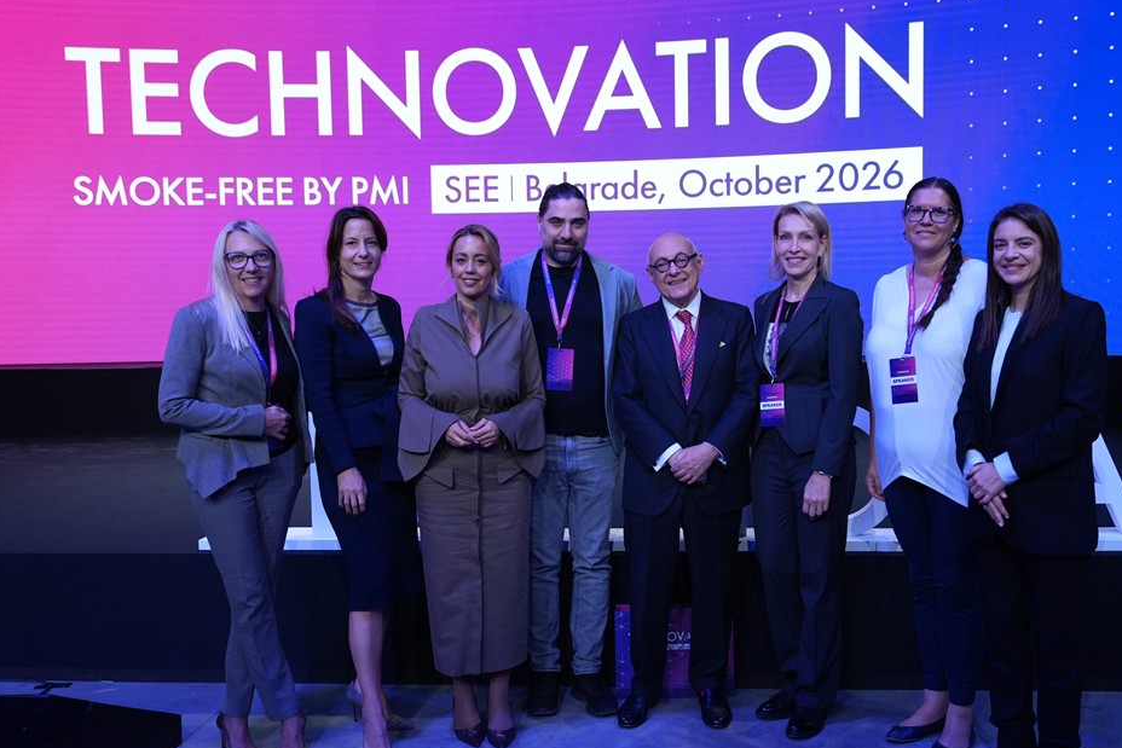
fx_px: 1122
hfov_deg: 53.0
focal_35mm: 36
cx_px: 634
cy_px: 379
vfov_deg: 36.9
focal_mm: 29
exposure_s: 1/250
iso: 2000
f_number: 4
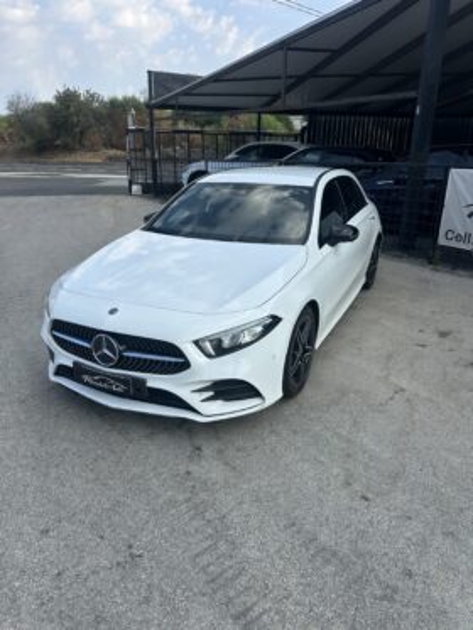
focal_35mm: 24
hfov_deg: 56.8
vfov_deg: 71.6
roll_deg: -1.8
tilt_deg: -17.9
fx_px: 437
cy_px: 315
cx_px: 236
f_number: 1.78
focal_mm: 6.86
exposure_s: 1/2525
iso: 80
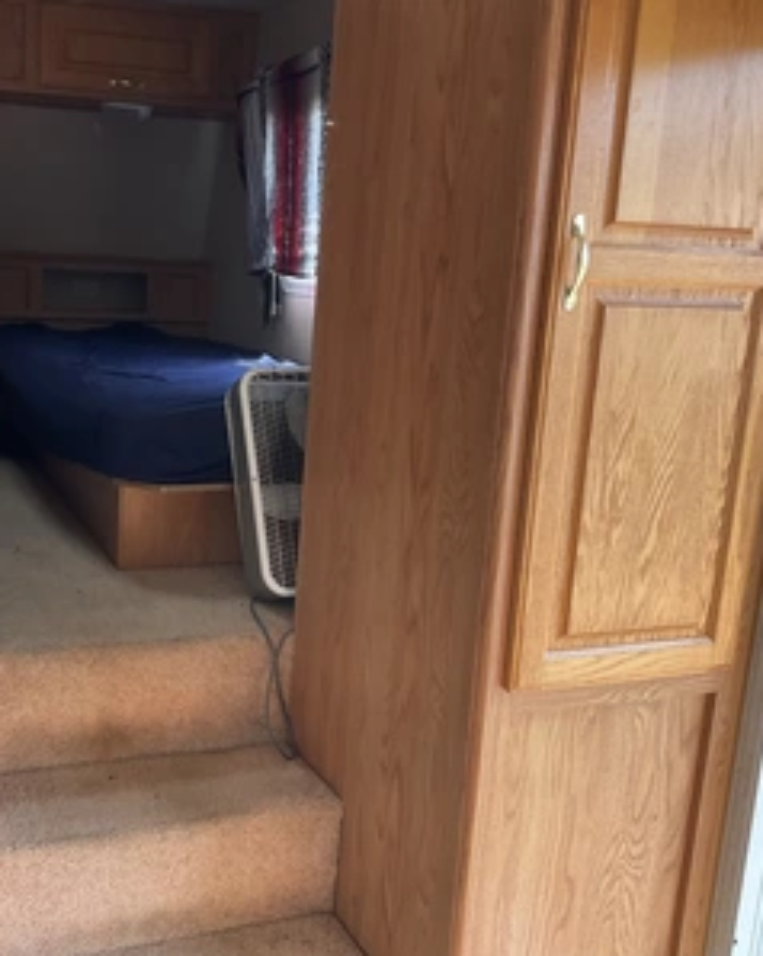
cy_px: 478
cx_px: 244
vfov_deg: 48.0
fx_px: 1074
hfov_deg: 38.6
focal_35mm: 38
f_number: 1.8
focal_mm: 3
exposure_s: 1/122
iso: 40
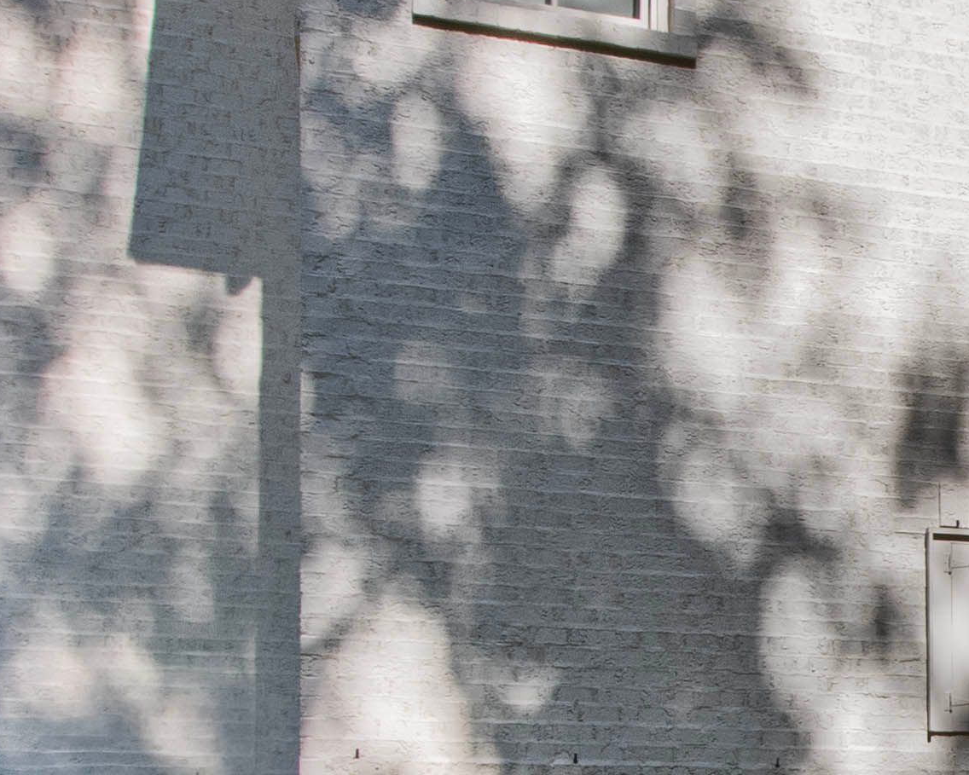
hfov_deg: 23.2
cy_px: 741
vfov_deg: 21.5
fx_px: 1979
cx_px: 1373
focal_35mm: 69
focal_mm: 10
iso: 320
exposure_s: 1/320
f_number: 9
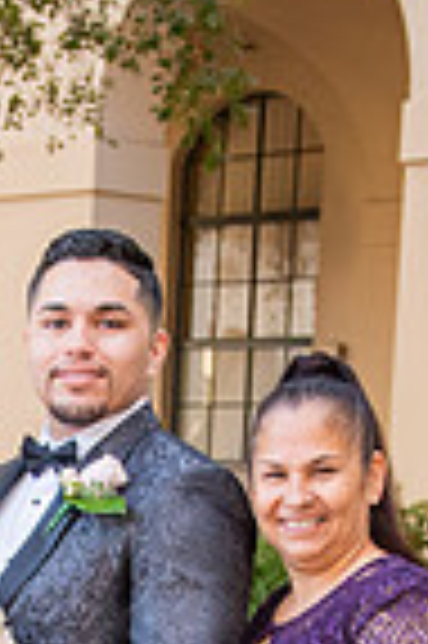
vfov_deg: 12.8
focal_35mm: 152
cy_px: 954
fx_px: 2717
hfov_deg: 8.9
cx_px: -130
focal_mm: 32
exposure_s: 1/200
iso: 640
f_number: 4.5
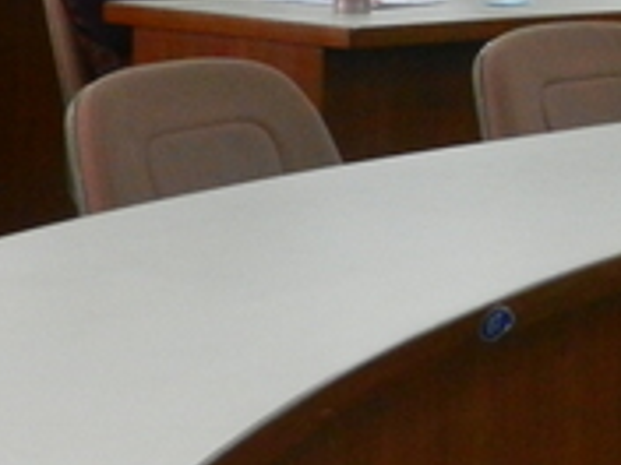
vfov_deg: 8.2
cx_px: 988
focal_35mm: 179
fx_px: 3211
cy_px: -160
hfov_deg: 10.6
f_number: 4.2
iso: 640
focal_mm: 8.2
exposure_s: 1/30
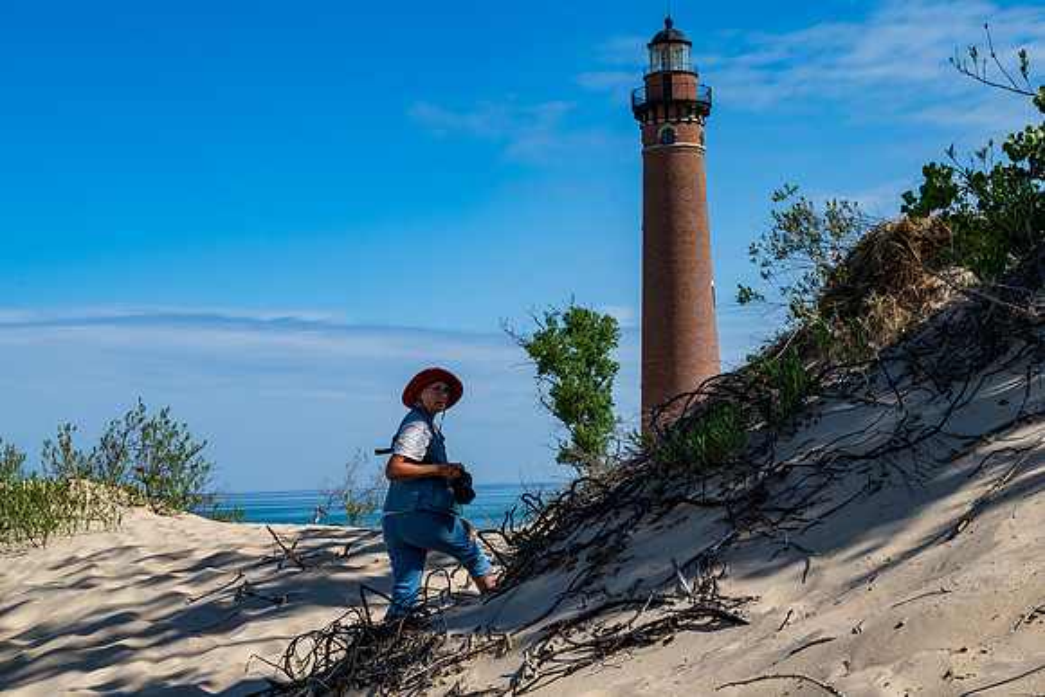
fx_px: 1729
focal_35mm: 60
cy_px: 348
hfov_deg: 33.6
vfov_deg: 22.8
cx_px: 522
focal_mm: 56
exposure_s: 1/400
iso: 220
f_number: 13
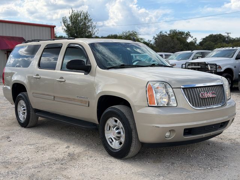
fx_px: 333
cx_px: 120
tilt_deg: -3.0
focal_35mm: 48
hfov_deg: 39.7
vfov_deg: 30.3
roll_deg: +0.4
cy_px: 90
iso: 80
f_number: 1.78
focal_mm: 6.76
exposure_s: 1/4329
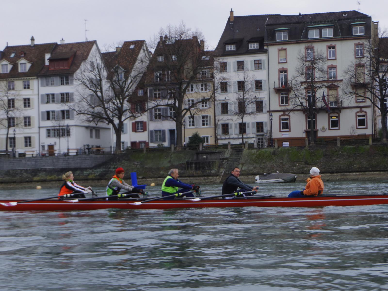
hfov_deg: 26.0
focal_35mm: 75
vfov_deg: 19.6
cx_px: 194
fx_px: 841
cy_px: 146
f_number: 4
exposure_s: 1/160
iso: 125
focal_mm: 13.5
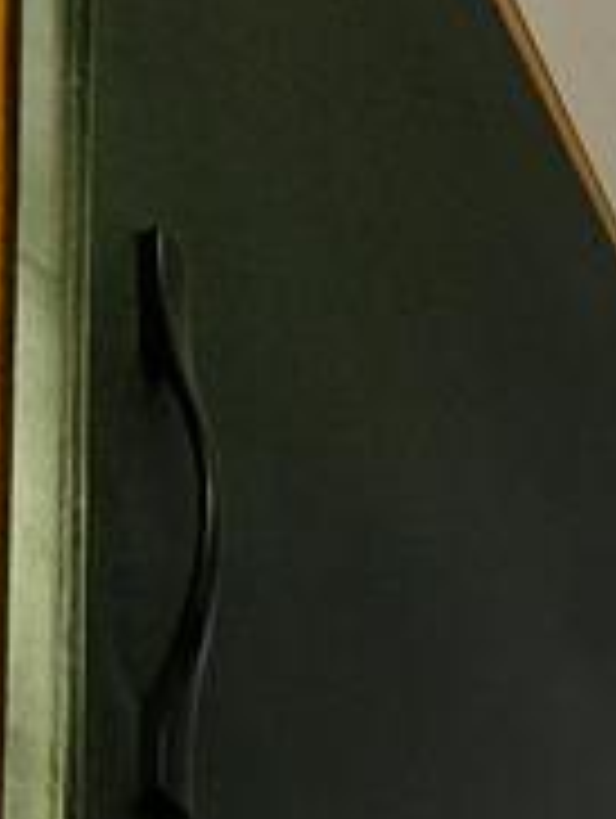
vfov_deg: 17.7
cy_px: 1755
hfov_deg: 23.1
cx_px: 778
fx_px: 1349
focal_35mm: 57
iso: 320
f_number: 2.2
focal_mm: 2.2
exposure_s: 1/33.3
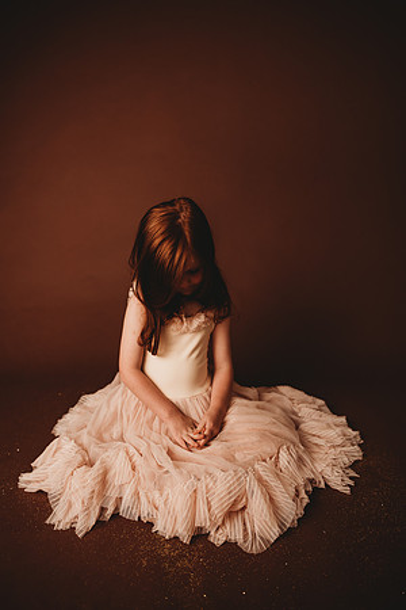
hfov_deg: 53.1
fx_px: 406
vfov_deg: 73.7
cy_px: 305
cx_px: 203
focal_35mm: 24
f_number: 2.8
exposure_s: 1/160
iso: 100
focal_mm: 24
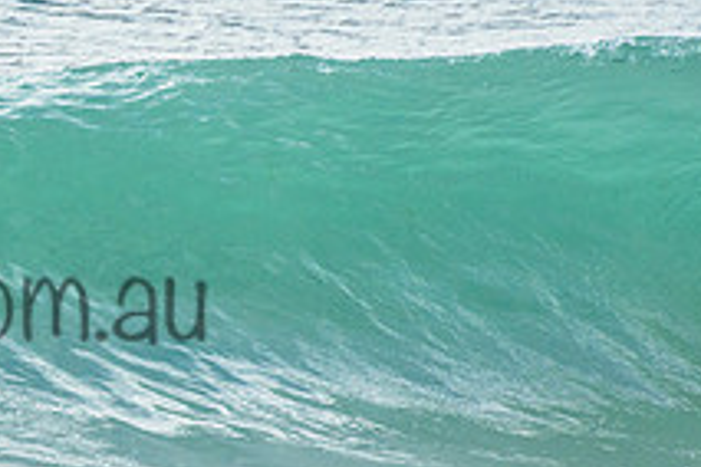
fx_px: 26032
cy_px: 171
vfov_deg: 1.0
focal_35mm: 1337
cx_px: -339
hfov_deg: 1.5
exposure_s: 1/1600
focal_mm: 400
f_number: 11
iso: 500
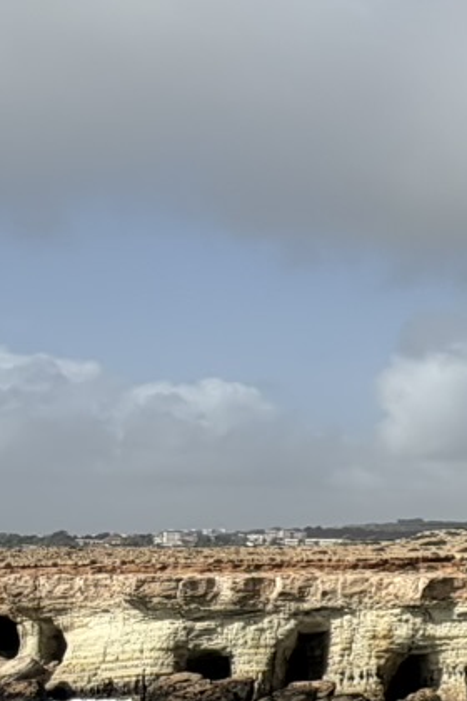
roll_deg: -2.9
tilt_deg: +1.5
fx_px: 1381
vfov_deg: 27.8
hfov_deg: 14.9
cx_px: 987
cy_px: 569
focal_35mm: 71
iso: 20
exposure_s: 1/1431
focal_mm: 2.22
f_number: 2.2
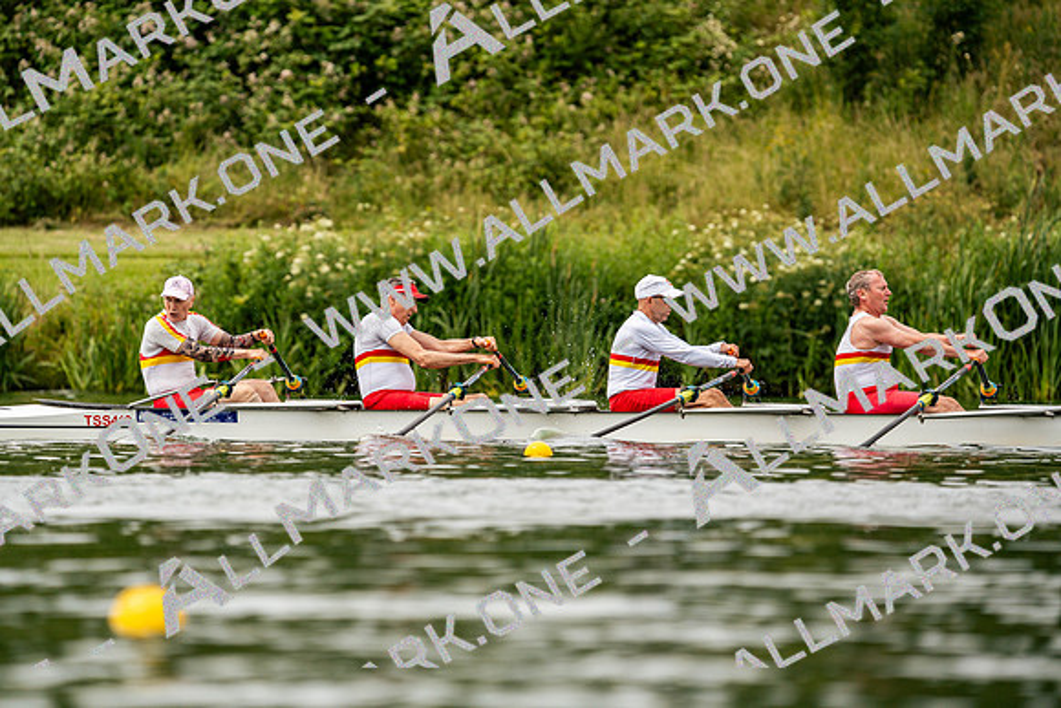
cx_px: 530
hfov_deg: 4.5
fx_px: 13648
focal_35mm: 463
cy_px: 354
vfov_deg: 3.0
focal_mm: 463
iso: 320
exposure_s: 1/2000
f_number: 6.3
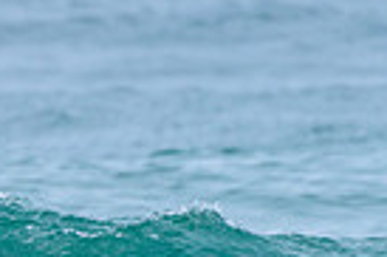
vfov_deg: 0.5
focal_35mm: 2660
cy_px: 287
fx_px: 28561
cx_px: -542
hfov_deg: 0.8
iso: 800
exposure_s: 1/2000
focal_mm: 500
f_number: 5.6
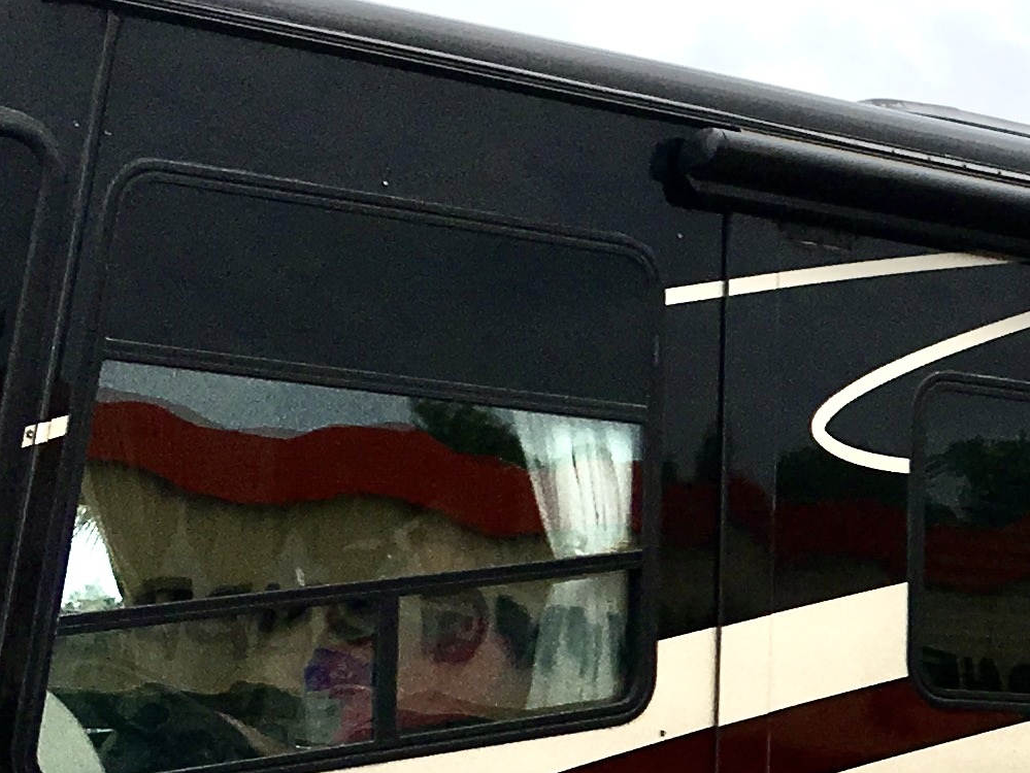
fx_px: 3483
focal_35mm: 117
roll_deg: -1.1
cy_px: 766
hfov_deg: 16.0
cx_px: 1335
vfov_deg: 12.5
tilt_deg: +3.9
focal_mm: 4.15
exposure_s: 1/1451
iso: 25
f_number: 2.2
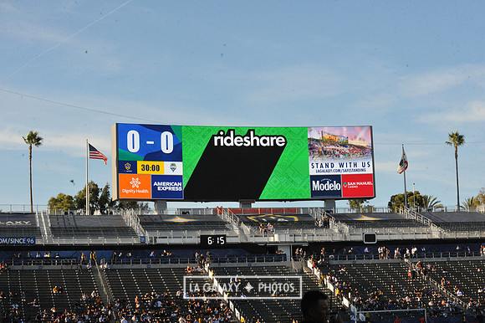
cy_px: 162
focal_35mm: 80
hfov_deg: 25.4
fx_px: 1077
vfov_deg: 17.0
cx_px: 242
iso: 1600
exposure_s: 1/1000
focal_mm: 80
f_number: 16
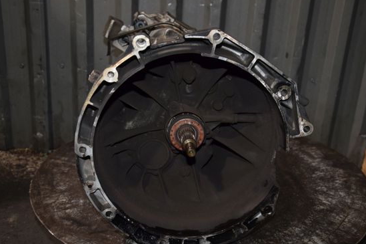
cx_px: 189
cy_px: 135
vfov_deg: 27.5
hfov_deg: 40.4
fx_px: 498
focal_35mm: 49
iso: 800
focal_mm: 28
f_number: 5
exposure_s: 1/60
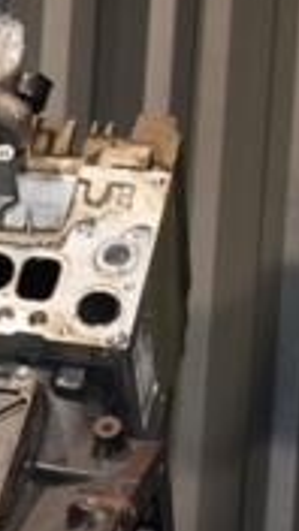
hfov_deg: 9.4
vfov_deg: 17.6
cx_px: -359
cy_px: 555
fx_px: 1663
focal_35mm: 118
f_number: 5
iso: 800
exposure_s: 1/60
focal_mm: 22
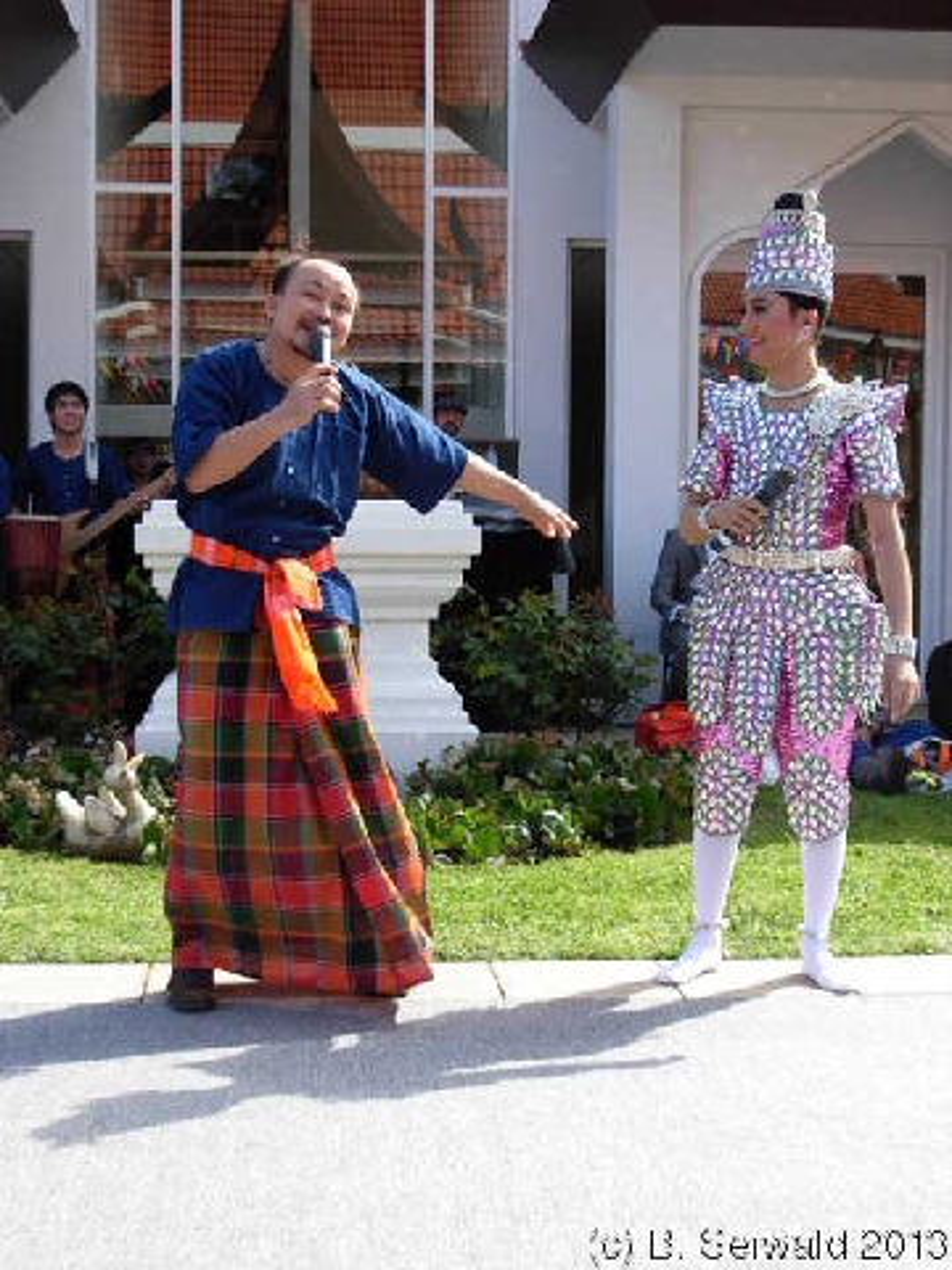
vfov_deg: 30.3
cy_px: 635
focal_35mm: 64
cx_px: 476
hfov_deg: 22.9
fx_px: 2347
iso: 79
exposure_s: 1/249
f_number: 3.4
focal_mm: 10.5
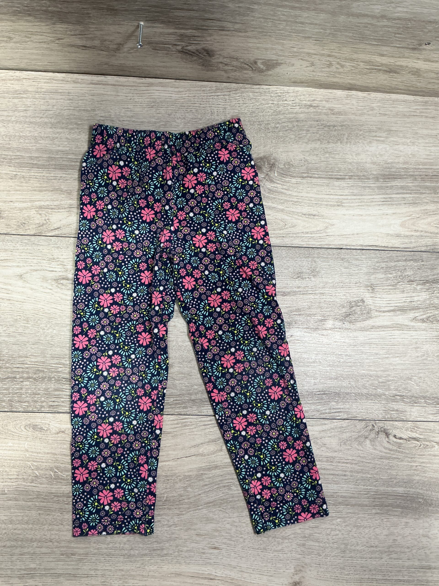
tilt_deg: -83.6
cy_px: 293
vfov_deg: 61.7
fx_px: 490
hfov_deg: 48.2
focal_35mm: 29
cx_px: 220
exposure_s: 1/50
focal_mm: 3
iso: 64
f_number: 1.8
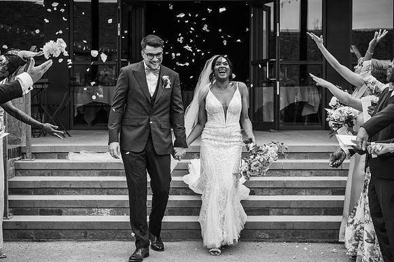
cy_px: 131
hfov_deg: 28.9
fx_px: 766
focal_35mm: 70
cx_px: 197
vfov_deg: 19.4
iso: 400
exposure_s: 1/1000
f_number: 5
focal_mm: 70
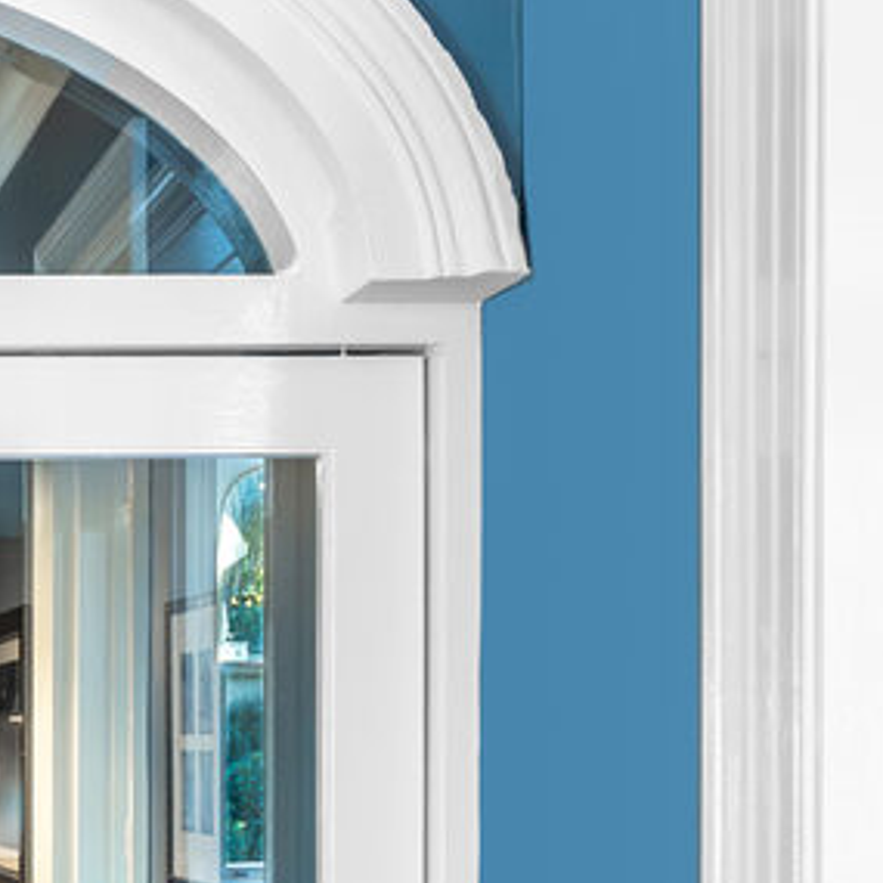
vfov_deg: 21.0
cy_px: 773
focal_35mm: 81
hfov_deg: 19.4
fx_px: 2338
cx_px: -332
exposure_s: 1/25
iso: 640
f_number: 4
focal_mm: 17
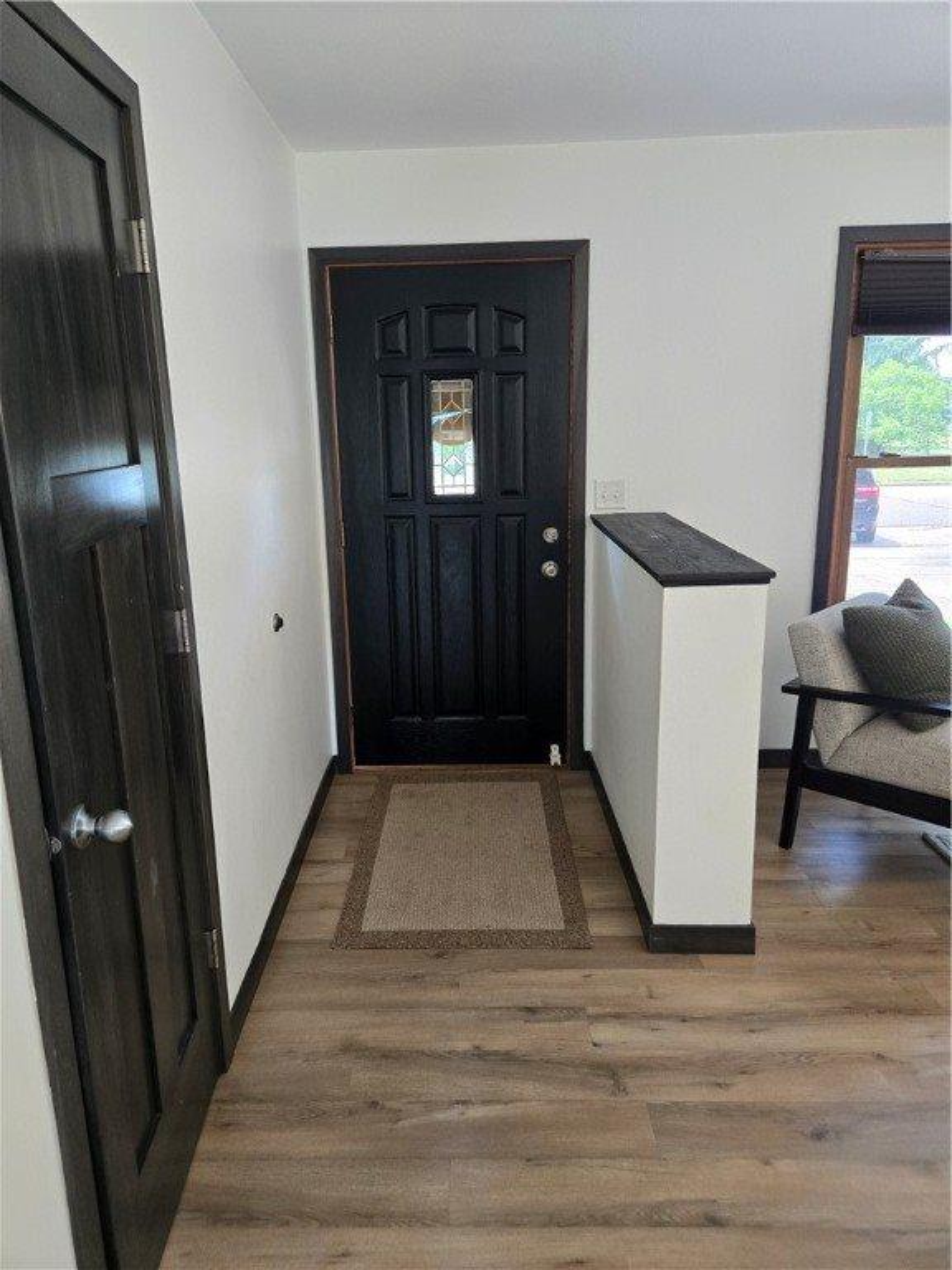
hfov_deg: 58.9
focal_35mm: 23
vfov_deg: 73.9
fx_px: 843
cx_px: 476
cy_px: 635
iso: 320
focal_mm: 5.4
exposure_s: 1/120
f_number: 1.8
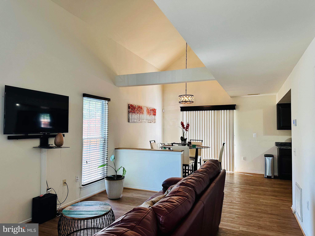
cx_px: 158
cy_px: 118
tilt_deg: +1.5
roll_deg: -0.7
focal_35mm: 24
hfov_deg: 71.6
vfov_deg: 56.8
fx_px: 218
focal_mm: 6.86
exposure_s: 1/120
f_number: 1.78
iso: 200
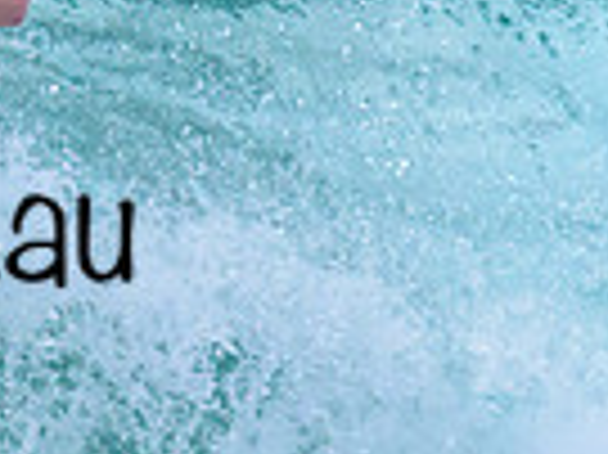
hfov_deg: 0.5
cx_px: -166
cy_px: 60
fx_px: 65982
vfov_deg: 0.4
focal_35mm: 3760
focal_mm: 800
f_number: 11
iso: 1800
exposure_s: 1/2000
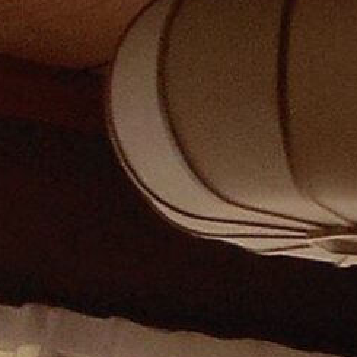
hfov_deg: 6.8
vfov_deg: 6.9
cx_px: 960
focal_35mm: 240
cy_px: 820
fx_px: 2800
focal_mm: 4.6
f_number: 3.2
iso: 80
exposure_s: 1/30
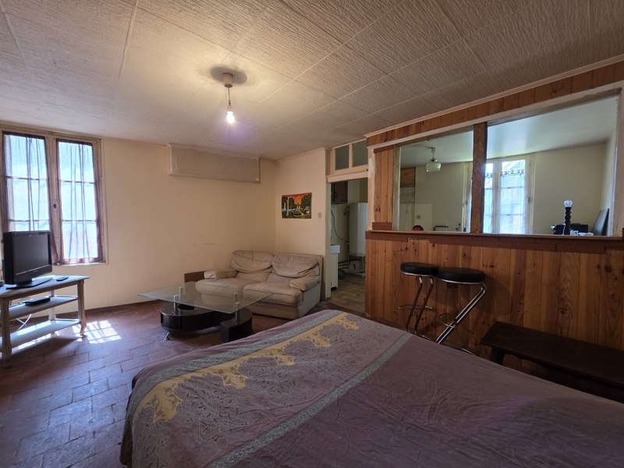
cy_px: 234
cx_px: 312
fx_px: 234
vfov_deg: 89.9
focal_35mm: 13
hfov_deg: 106.2
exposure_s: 1/50
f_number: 1.9
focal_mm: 2.2
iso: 160
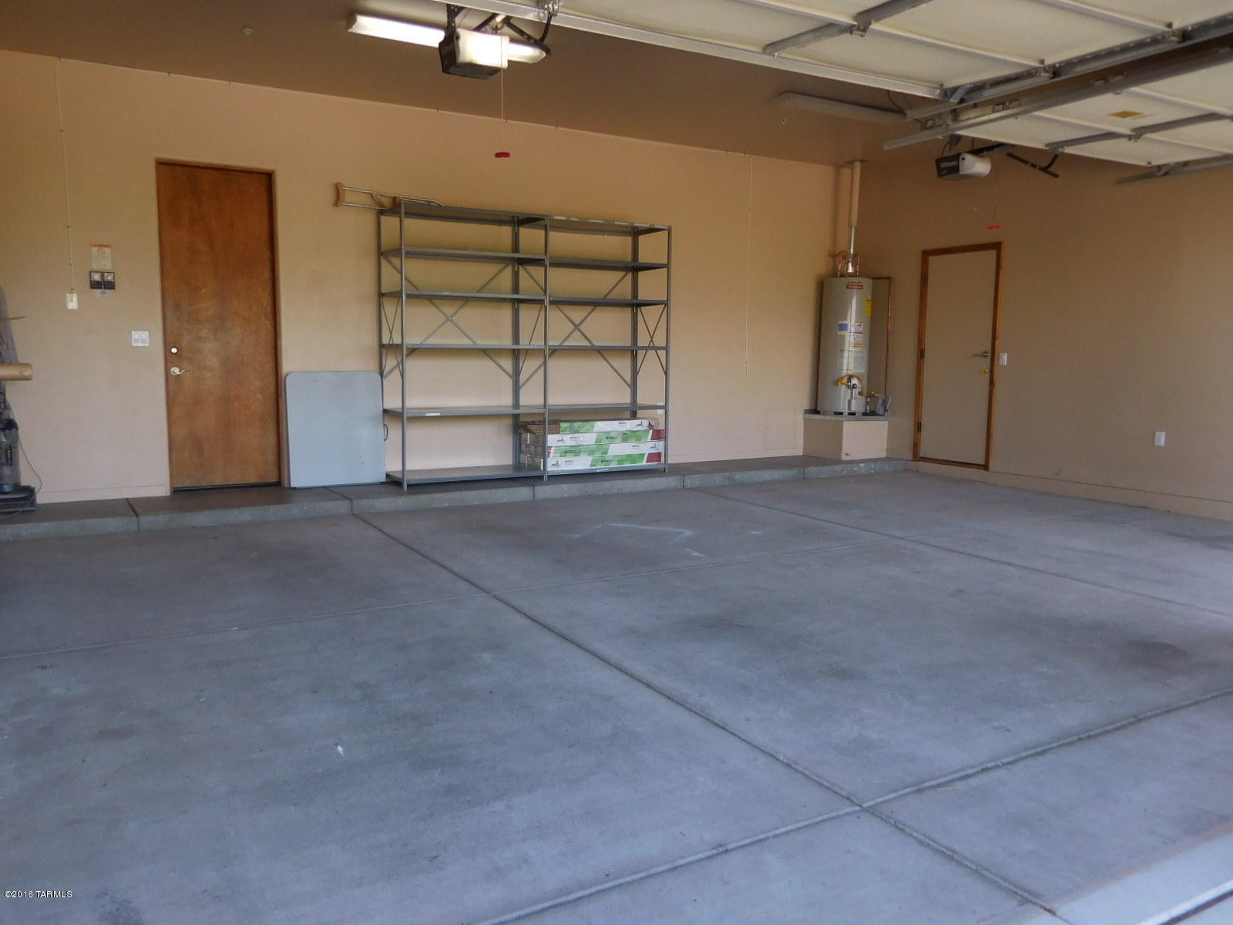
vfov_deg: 54.9
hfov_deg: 69.4
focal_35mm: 25
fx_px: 890
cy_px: 462
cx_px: 616
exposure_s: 1/80
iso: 125
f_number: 3.3
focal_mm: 4.5
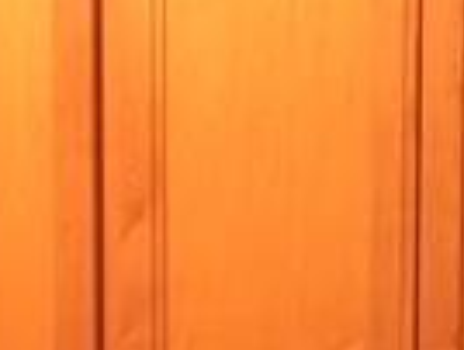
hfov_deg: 14.3
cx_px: 280
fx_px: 1853
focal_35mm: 138
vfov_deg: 9.9
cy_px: 742
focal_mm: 4.15
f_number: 2.2
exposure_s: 1/20
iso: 200
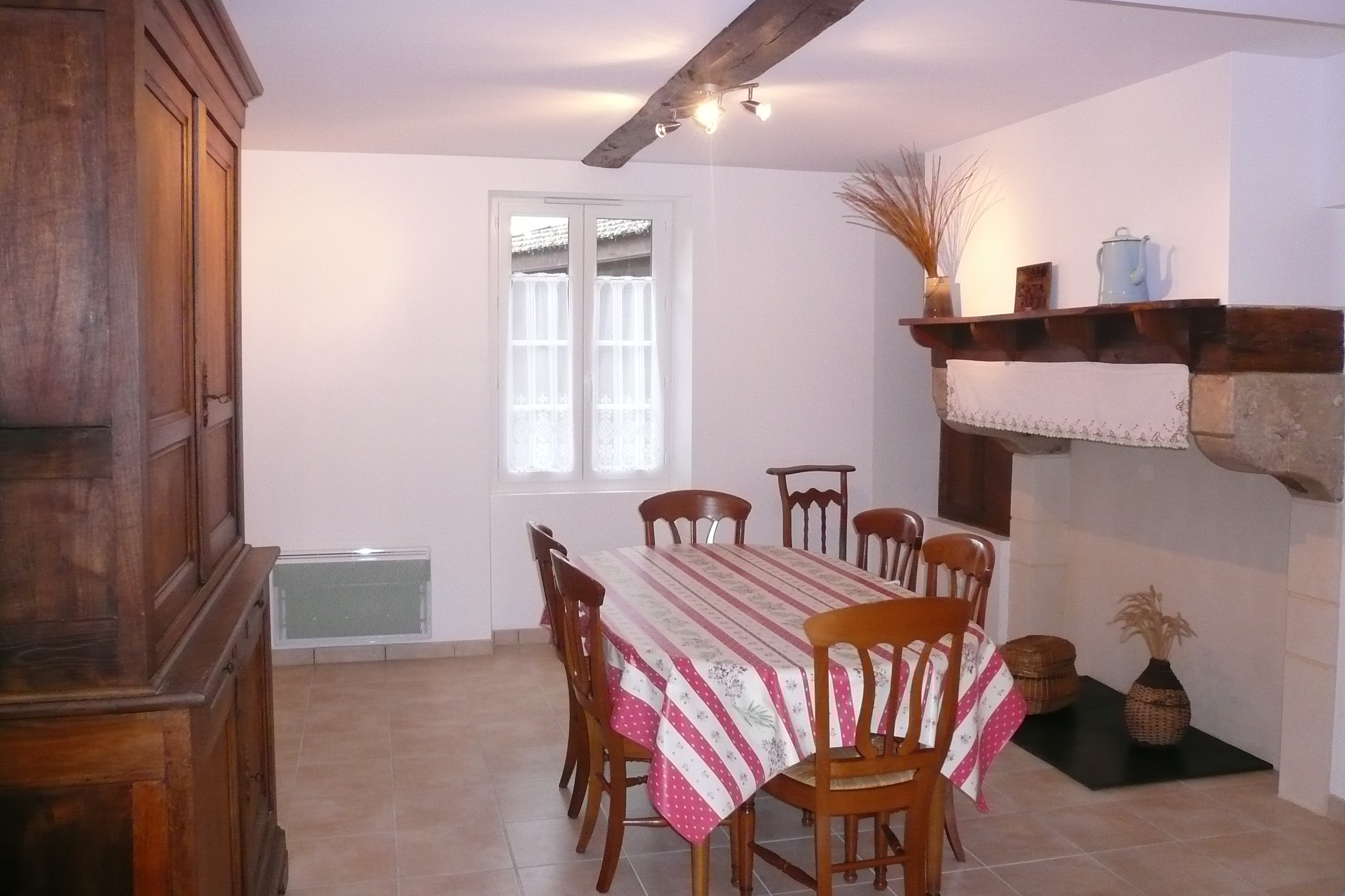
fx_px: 1121
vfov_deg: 43.6
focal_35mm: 30
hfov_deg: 61.9
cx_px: 654
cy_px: 414
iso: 250
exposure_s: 1/30
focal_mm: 4.6
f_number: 2.8
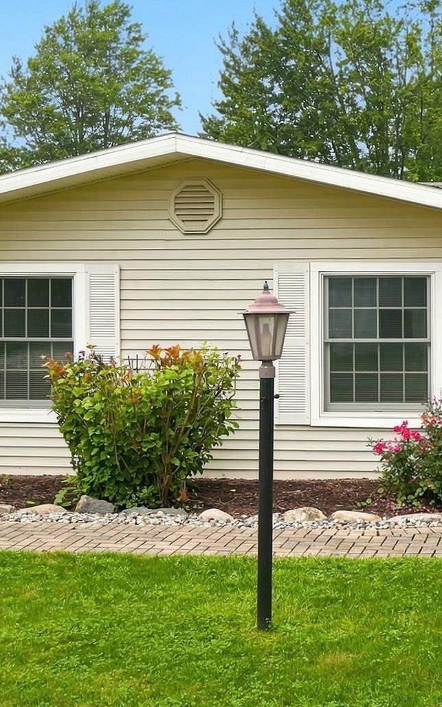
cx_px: 452
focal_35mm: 57
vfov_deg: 35.5
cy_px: 259
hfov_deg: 21.9
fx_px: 1098
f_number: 4.5
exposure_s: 1/160
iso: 100
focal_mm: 15.5
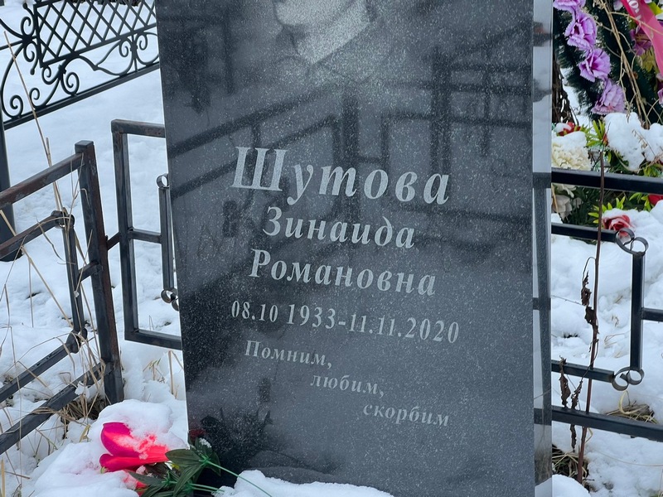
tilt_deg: -20.4
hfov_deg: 25.3
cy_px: 248
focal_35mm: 77
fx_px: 1475
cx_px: 332
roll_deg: +2.7
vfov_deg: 19.1
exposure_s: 1/99
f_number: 2.8
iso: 40
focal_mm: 9
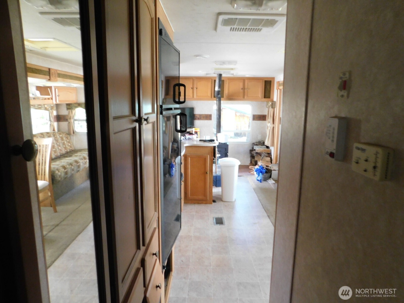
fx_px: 268
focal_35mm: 23
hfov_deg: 73.9
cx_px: 202
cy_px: 152
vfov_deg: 58.9
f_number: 3
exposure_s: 1/20
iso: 400
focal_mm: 4
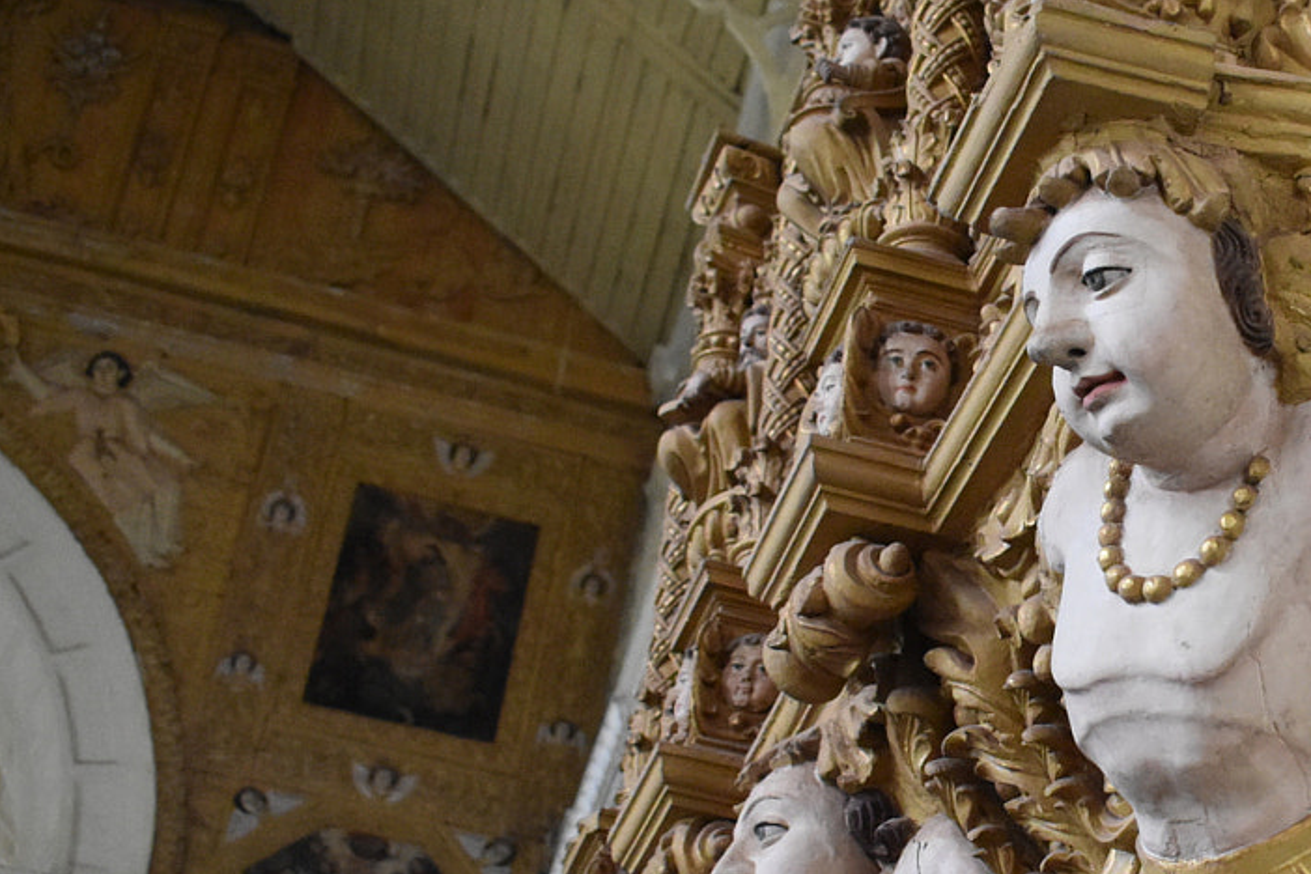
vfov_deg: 16.6
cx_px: 1326
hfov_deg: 23.7
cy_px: 646
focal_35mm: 82
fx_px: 2986
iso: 3600
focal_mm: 24
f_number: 3.8
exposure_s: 1/60
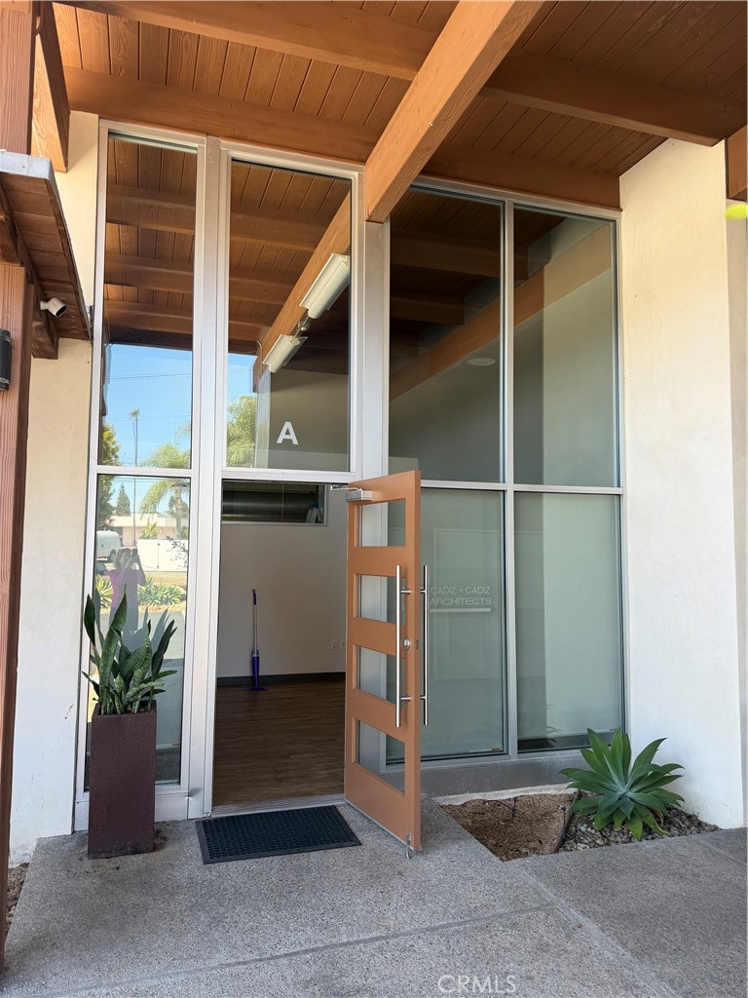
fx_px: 691
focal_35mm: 24
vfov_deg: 71.6
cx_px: 374
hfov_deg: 56.8
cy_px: 499
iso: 64
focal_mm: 6.76
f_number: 1.78
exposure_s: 1/257
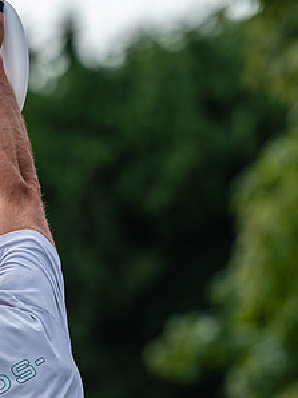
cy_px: 331
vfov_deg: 2.4
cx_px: -82
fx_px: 9345
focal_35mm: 813
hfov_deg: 1.8
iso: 125
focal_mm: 200
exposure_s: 1/1000
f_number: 3.2
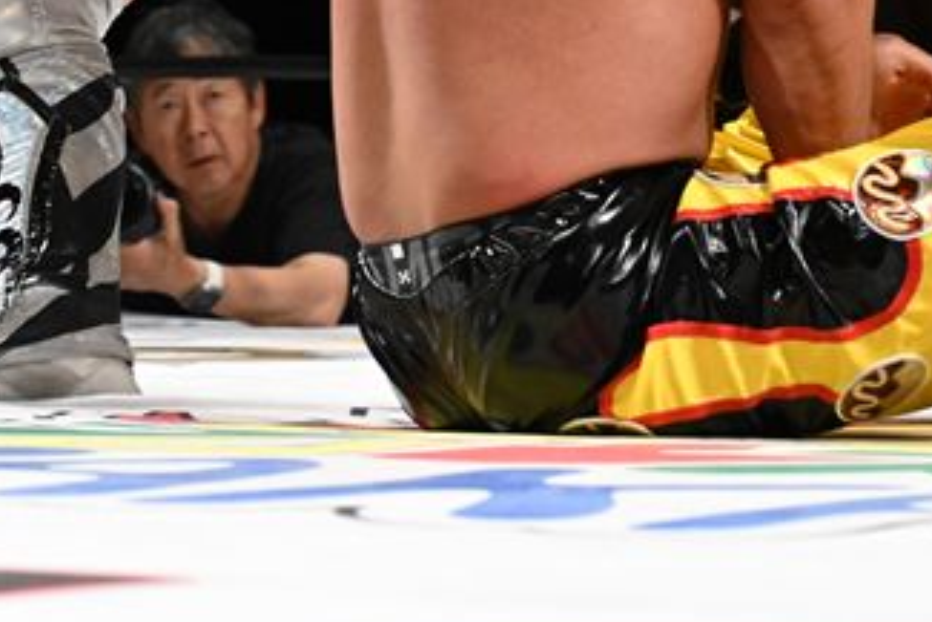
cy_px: -487
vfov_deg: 7.5
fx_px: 4584
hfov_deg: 11.6
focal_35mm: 177
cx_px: 373
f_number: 4
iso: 5000
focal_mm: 48
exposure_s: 1/1000
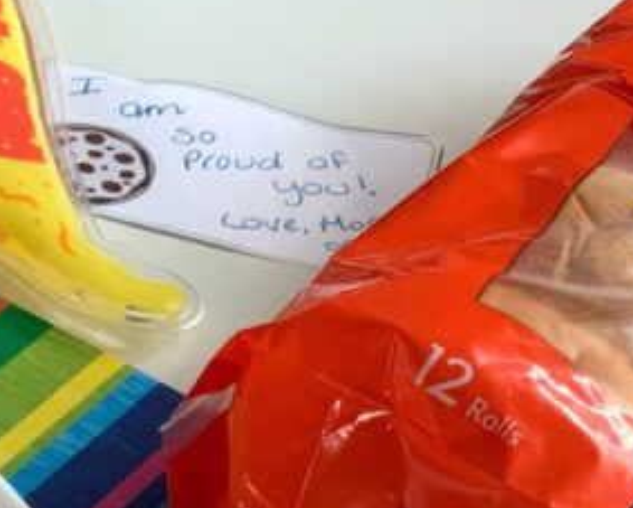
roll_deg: -7.9
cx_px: -72
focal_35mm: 129
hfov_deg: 14.5
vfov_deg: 11.8
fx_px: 2419
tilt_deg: -41.1
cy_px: 539
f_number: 2.4
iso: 200
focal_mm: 6
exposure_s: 1/60
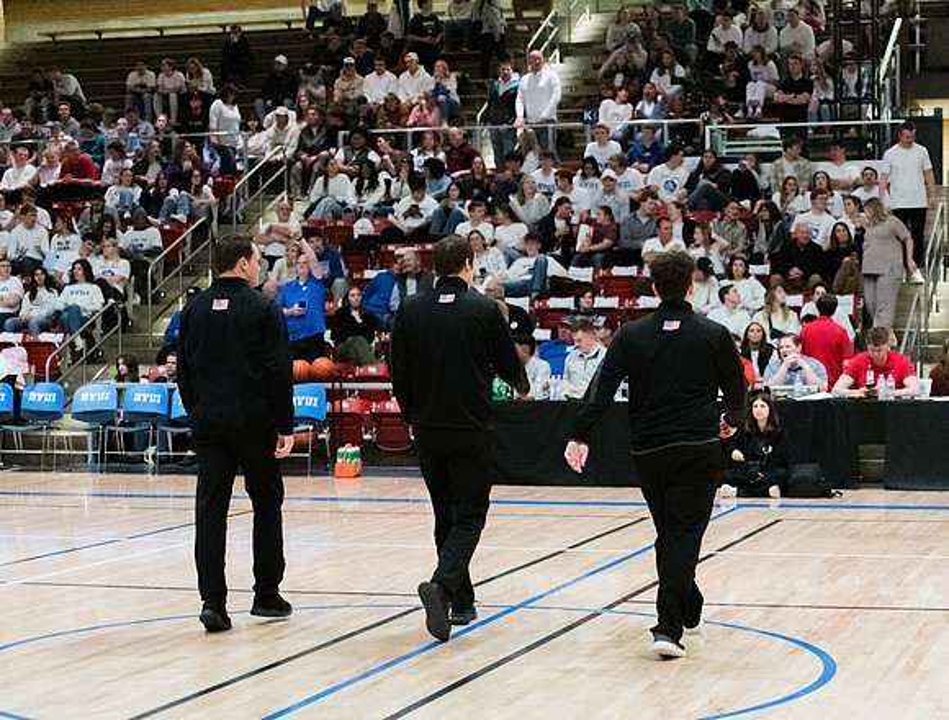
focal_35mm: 77
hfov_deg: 25.1
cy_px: 365
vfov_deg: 19.2
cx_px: 547
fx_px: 2128
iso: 20000
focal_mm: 70
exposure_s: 1/1000
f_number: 2.8
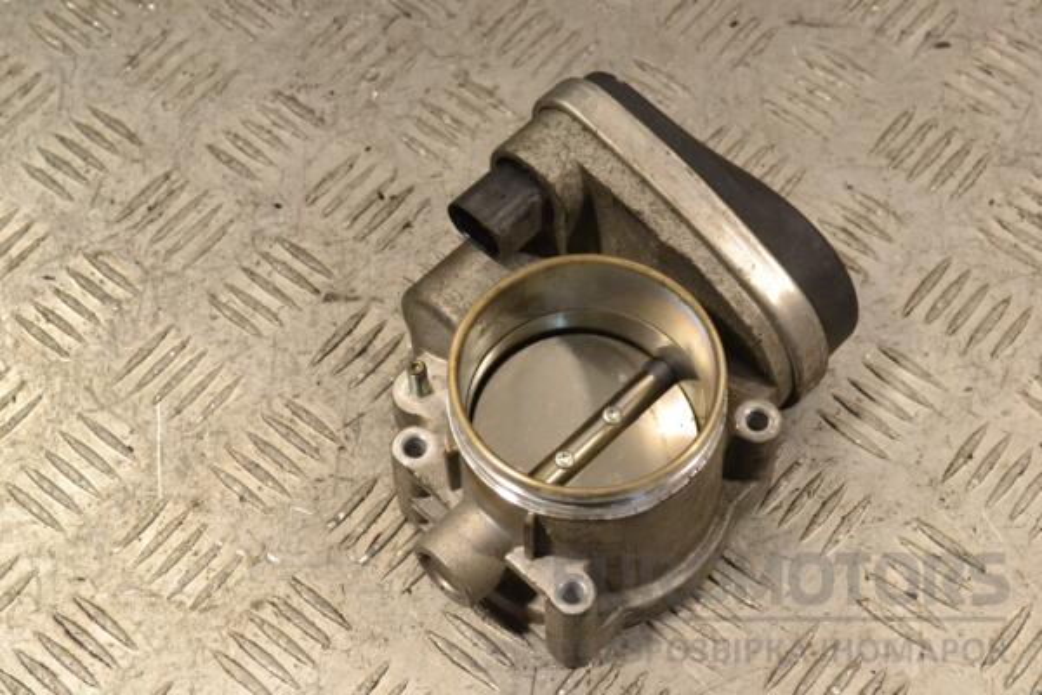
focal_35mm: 69
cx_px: 521
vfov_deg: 19.7
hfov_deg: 29.2
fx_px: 1997
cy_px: 348
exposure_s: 1/400
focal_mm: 46
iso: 3200
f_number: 10
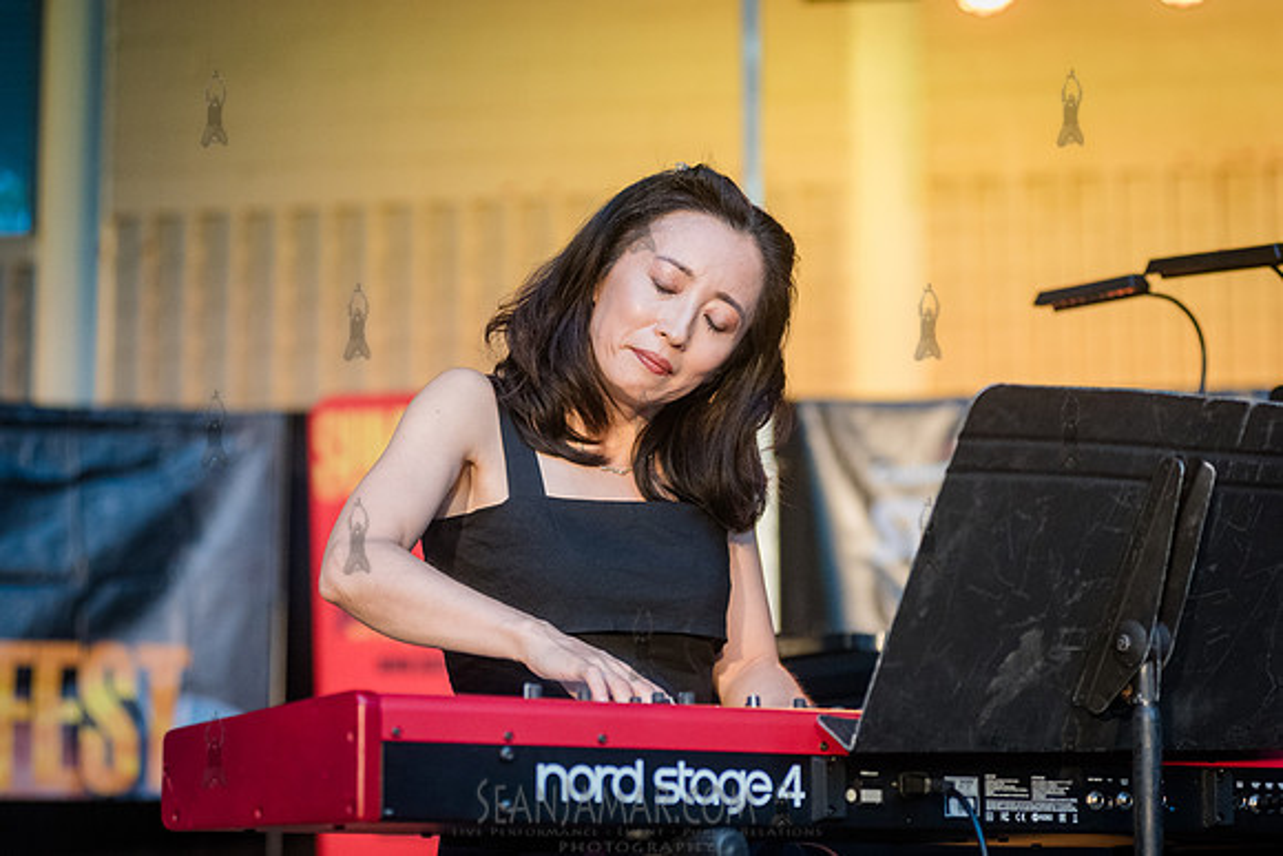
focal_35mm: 92
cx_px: 642
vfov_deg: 14.9
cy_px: 428
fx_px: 3263
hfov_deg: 22.2
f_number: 3.5
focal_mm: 86
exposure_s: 1/800
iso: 4000
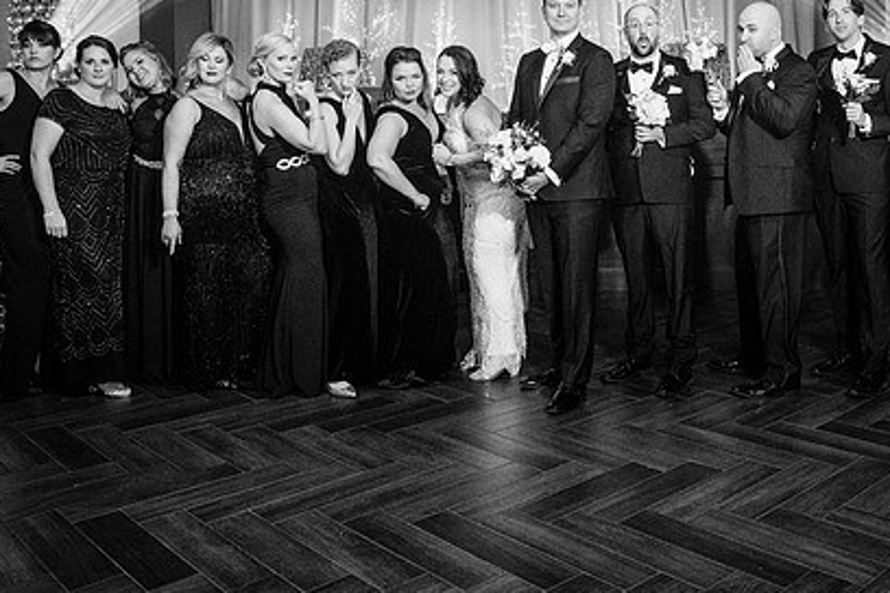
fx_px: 915
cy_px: 191
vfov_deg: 35.5
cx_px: 537
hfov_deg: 51.5
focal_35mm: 37
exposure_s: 1/100
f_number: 5.6
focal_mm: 26
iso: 4000
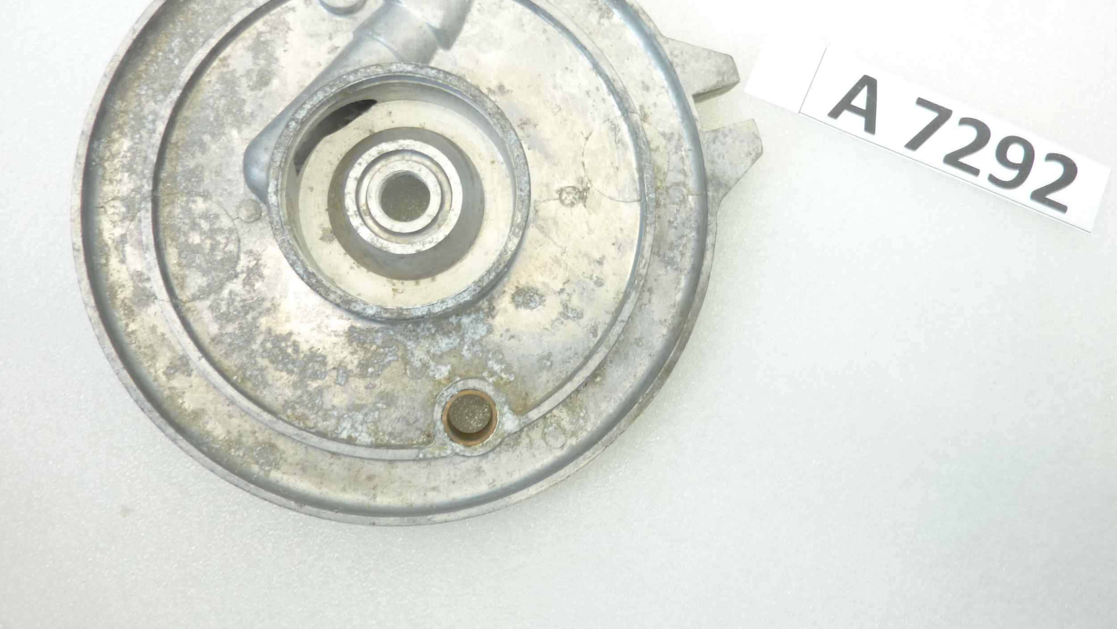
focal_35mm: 28
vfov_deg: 41.2
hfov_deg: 67.9
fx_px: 829
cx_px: 558
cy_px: 238
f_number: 3.3
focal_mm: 4.1
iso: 80
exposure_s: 1/15
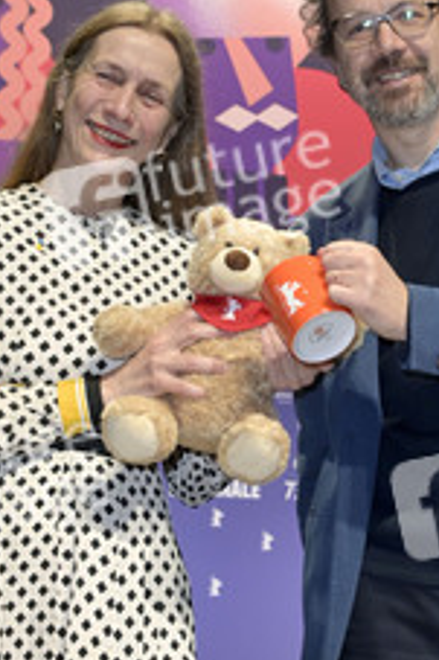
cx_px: 276
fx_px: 1356
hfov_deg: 18.4
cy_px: 346
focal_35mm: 74
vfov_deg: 27.4
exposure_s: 1/100
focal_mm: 42
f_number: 5.6
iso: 2000
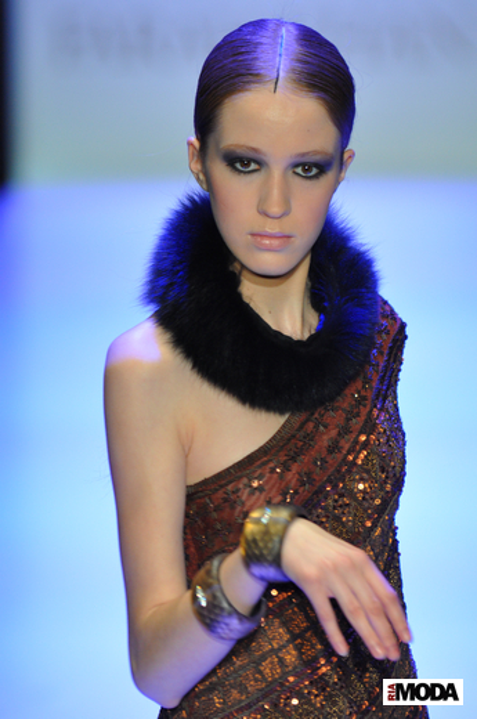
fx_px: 5982
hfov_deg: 4.6
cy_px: 360
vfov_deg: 6.9
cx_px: 238
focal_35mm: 300
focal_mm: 200
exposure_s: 1/200
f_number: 4
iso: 1000
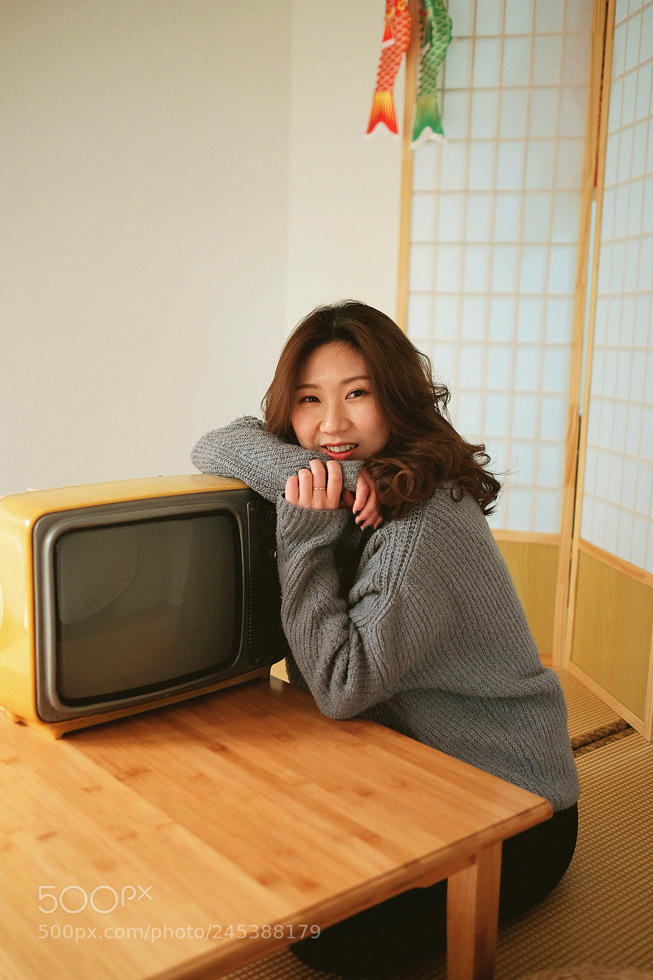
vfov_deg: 54.4
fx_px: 953
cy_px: 490
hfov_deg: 37.8
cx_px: 326
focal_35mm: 35
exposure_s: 1/125
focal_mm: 23
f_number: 1.4
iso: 640
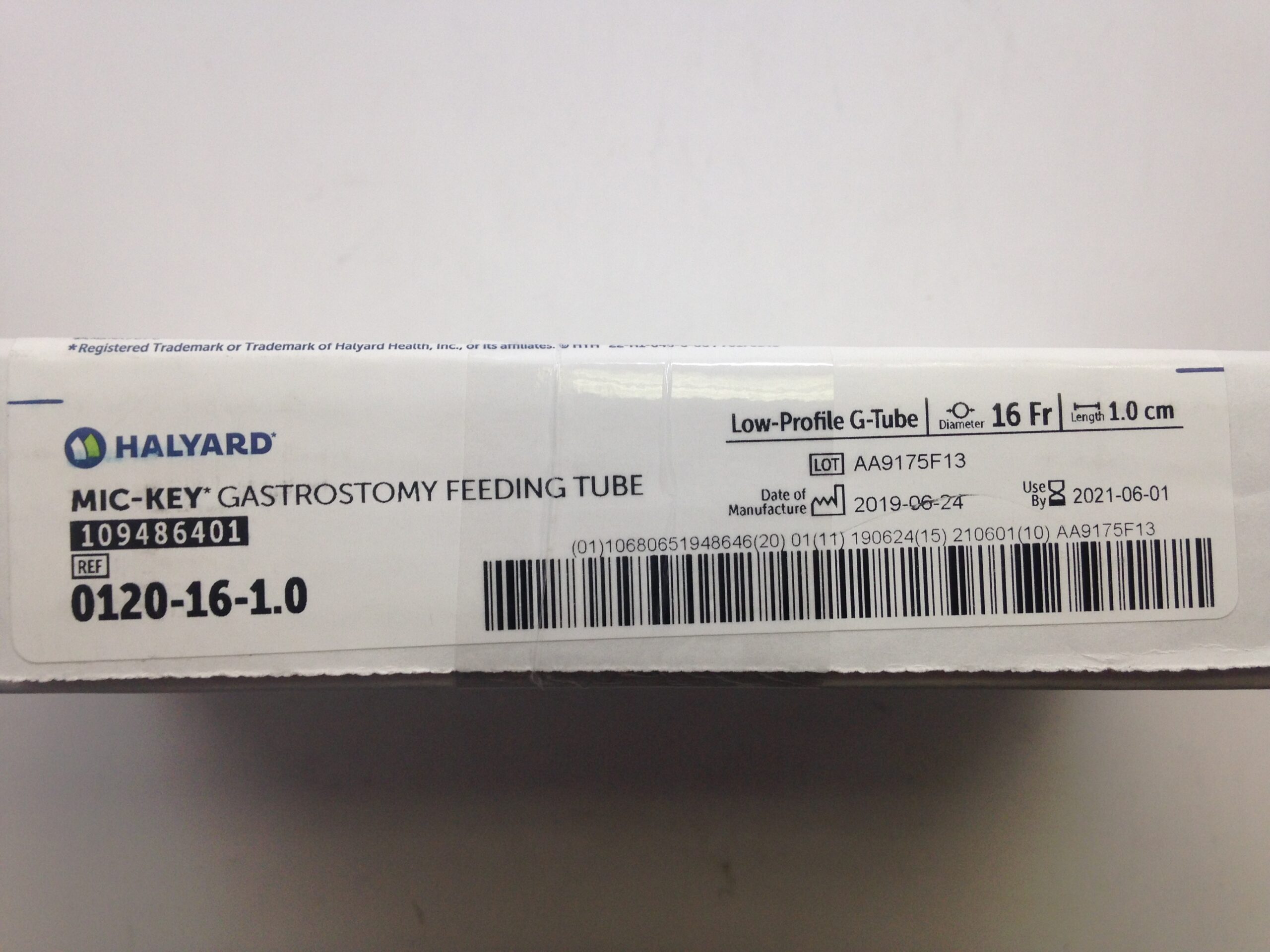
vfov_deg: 42.9
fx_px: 1211
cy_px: 476
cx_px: 635
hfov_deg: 55.4
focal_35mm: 33
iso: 64
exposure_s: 1/60
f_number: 2.4
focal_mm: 4.12
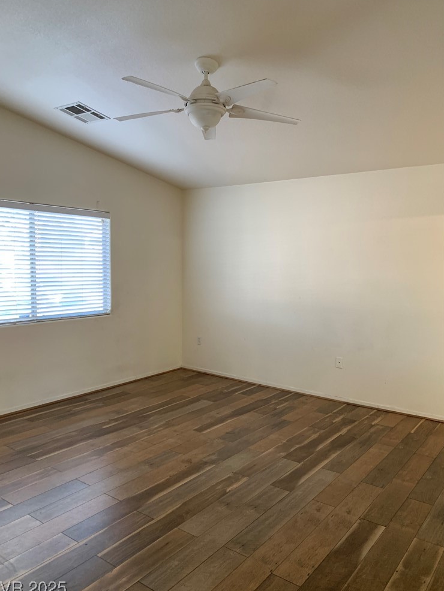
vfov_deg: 65.3
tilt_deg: -4.8
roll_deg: -0.7
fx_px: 462
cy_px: 298
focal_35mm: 27
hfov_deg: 51.4
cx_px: 216
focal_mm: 4.25
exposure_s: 1/60
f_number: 1.8
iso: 160
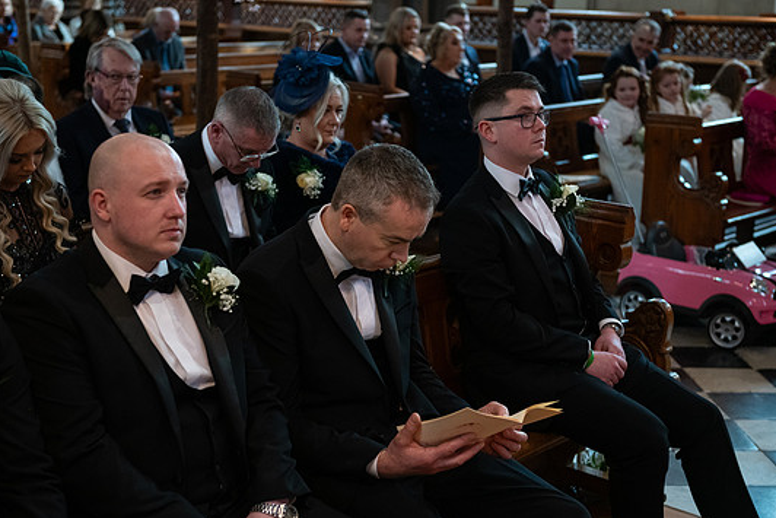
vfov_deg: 22.6
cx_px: 381
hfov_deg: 33.4
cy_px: 259
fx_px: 1294
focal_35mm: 60
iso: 1250
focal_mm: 55
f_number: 3.5
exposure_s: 1/160
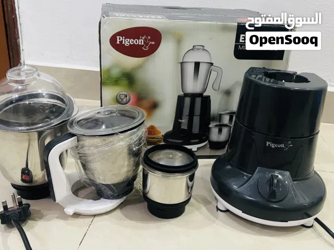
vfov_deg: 53.1
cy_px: 125
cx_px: 167
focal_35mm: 26
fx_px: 251
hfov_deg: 67.3
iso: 500
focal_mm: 5.7
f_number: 1.5
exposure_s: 1/50
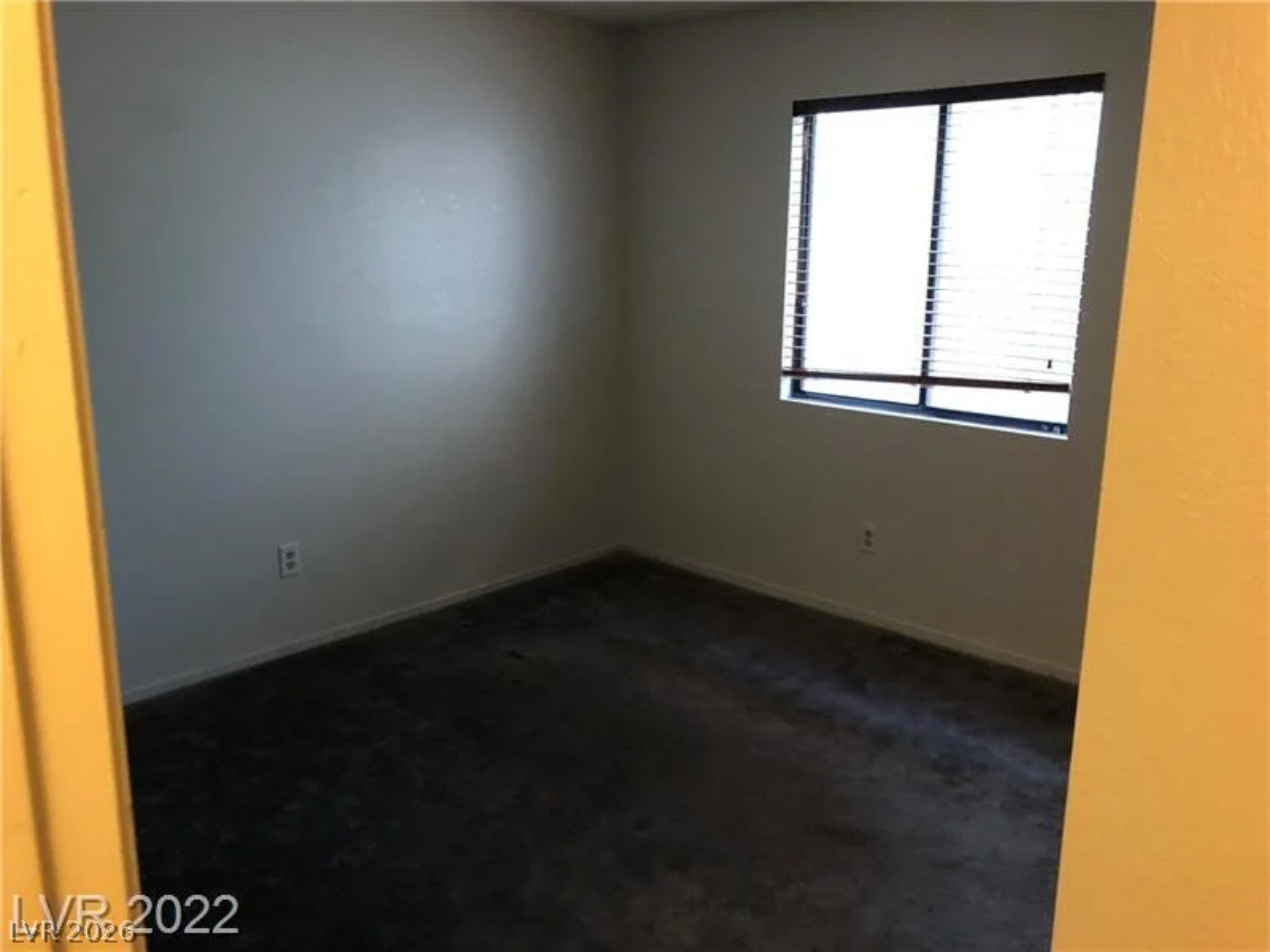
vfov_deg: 49.7
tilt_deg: -12.3
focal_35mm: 28
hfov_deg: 63.4
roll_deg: +0.2
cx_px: 635
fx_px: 1027
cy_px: 476
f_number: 1.8
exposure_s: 1/10
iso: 100
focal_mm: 3.99
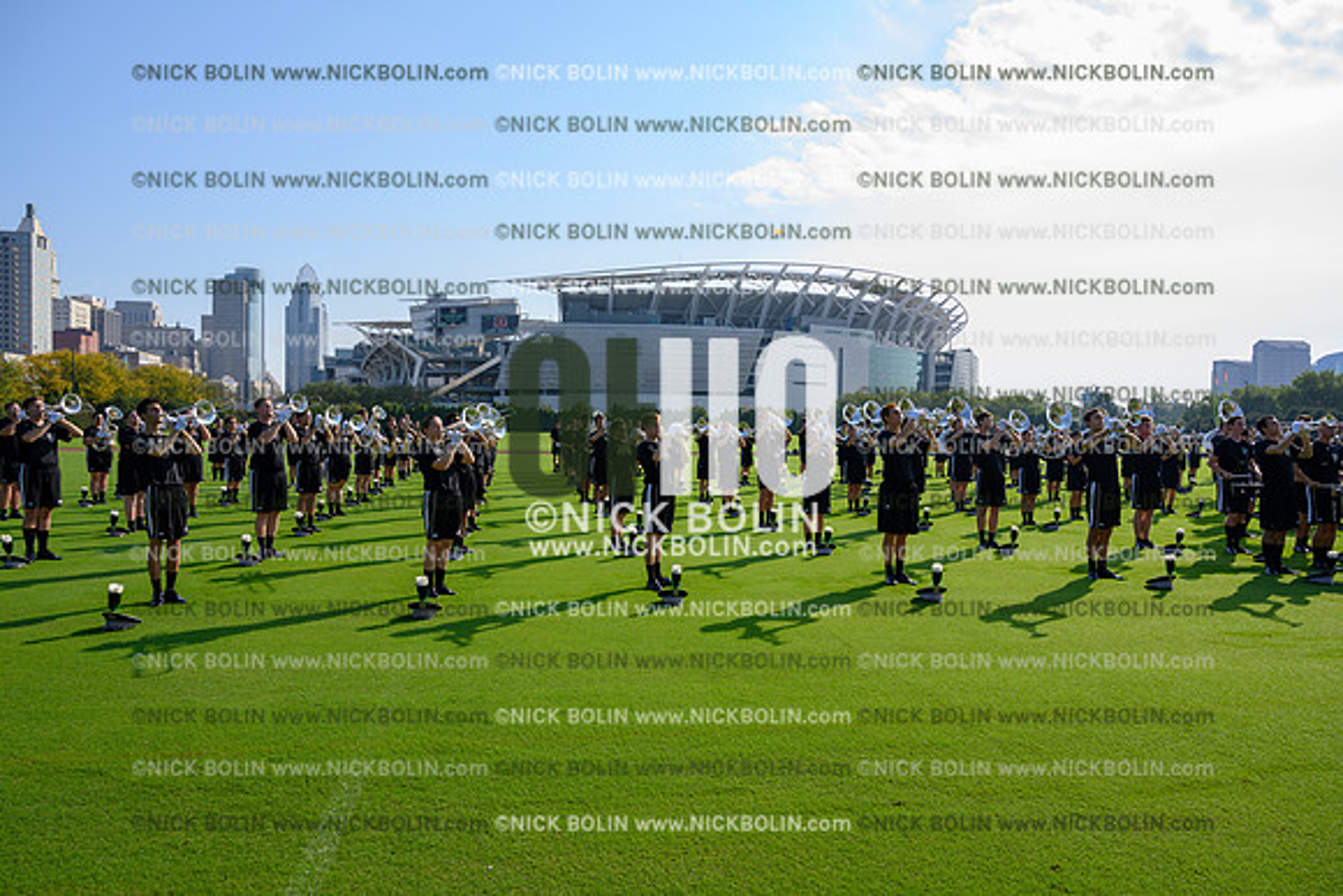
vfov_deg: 53.2
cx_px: 672
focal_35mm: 24
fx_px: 896
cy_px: 448
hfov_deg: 73.7
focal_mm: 24
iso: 80
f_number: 7.1
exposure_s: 1/200
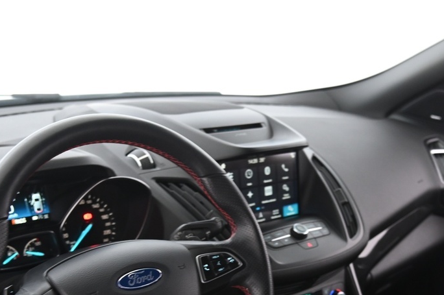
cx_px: 282
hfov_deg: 34.9
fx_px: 702
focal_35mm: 57
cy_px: 303
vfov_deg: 22.7
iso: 1250
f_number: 4
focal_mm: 24
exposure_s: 1/8
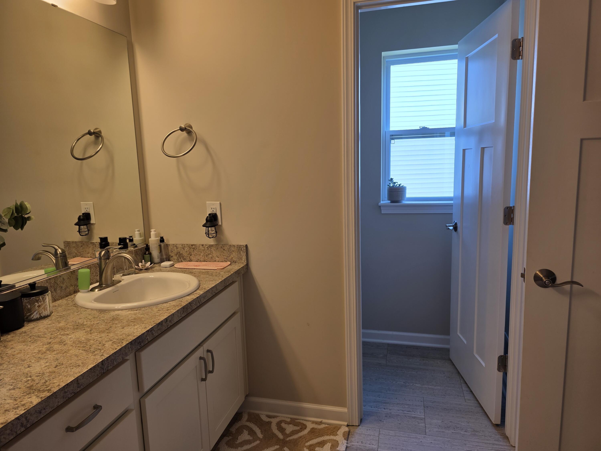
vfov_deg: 58.9
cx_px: 300
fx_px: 399
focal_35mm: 23
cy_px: 226
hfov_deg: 73.9
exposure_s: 1/120
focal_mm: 6.3
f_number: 1.7
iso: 50
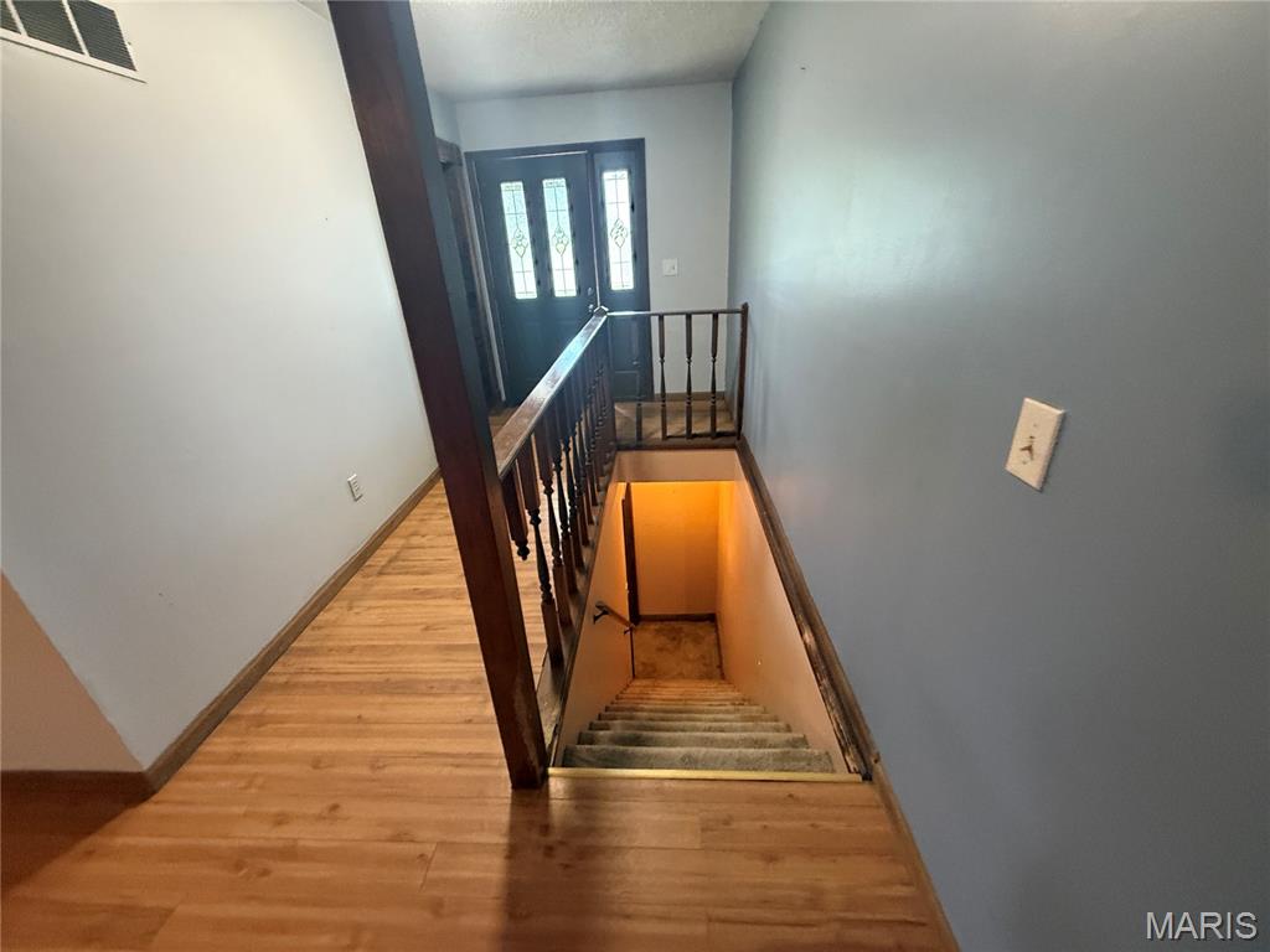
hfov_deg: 102.1
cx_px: 635
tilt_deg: -22.4
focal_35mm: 14
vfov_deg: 85.7
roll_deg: +3.6
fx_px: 514
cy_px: 476
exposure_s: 1/60
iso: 500
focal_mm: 2.22
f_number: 2.2
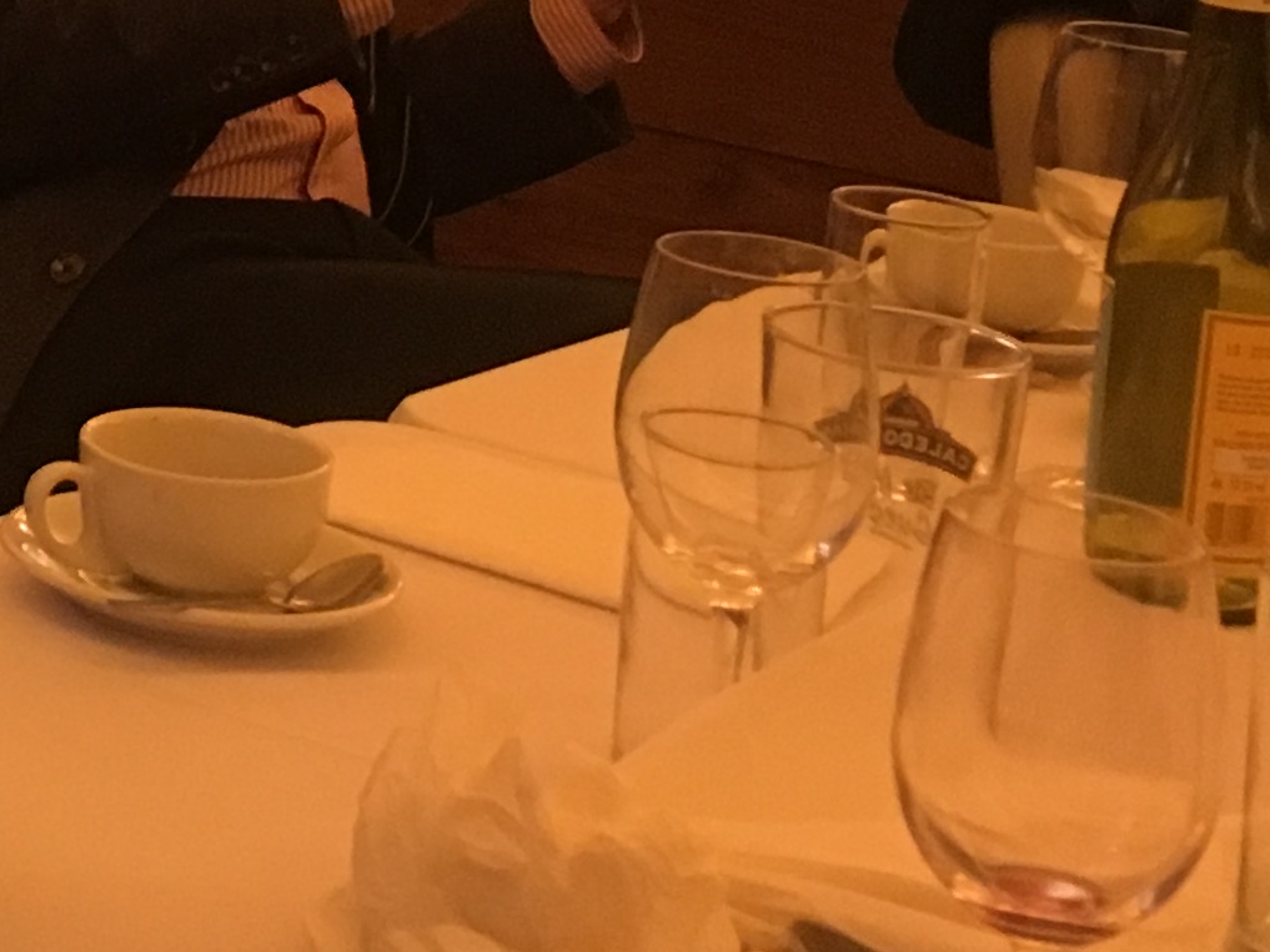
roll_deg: -3.6
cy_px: -514
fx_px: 4220
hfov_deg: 15.9
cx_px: -538
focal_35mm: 115
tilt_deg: -3.7
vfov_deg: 12.2
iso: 200
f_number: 2.2
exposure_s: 1/33
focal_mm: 4.15
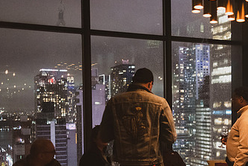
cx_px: 204
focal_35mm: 61
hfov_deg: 31.9
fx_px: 420
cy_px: 121
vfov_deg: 22.1
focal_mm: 35
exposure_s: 1/125
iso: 8000
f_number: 2.2
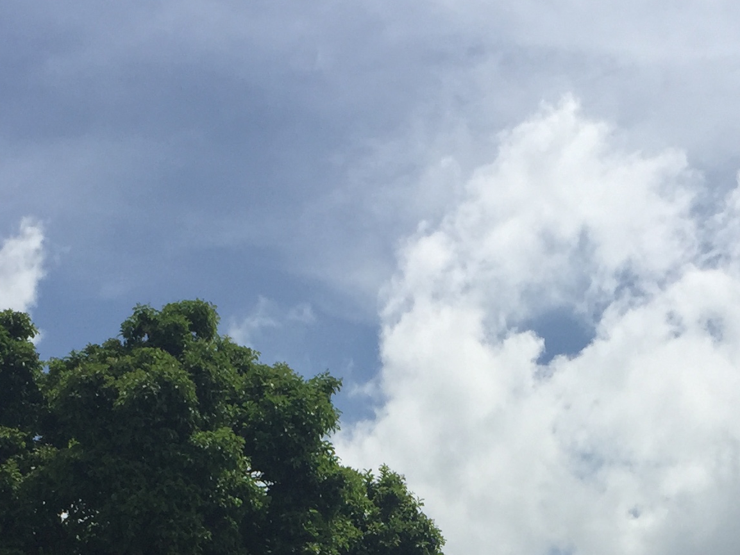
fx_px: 1753
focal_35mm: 82
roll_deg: -2.9
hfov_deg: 23.8
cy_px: 734
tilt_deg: +11.0
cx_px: 401
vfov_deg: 16.9
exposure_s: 1/4405
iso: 32
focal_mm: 4.15
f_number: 2.2
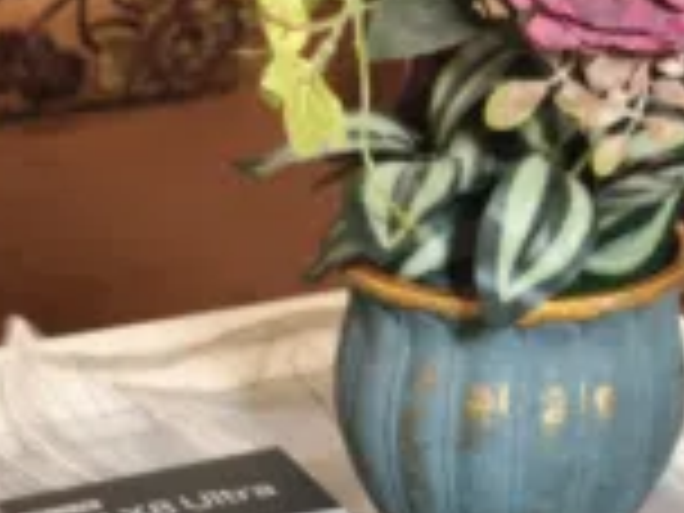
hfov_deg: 14.9
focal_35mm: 132
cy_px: 670
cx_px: 392
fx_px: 2608
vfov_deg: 11.0
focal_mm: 7.1
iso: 2500
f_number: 1.9
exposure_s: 1/50
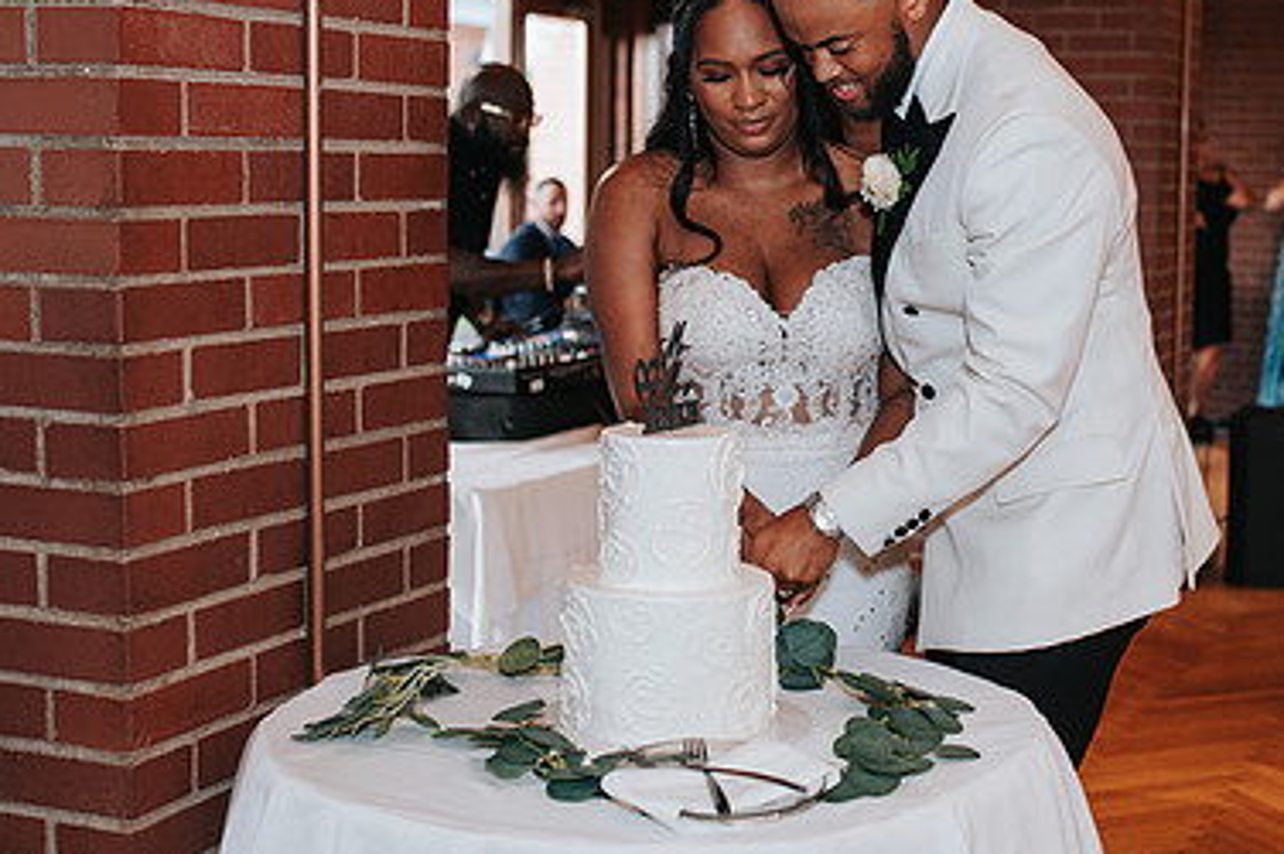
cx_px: 898
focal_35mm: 61
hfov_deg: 32.5
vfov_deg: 22.2
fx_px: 2174
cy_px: 371
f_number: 2.8
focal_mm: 35
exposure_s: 1/125
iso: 640
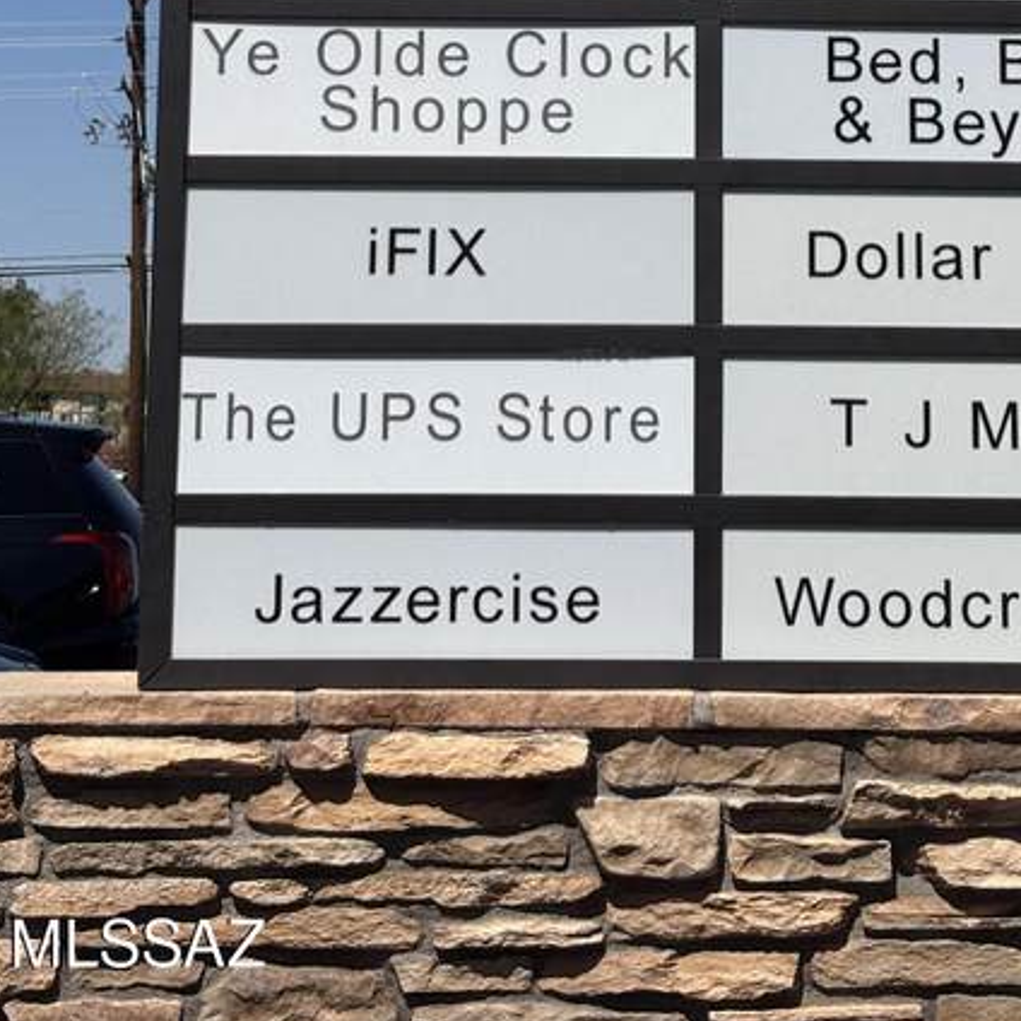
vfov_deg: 16.2
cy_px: -106
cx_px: 660
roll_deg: -0.6
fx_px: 3470
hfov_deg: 16.7
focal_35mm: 104
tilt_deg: +8.9
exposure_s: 1/6711
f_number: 1.6
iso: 40
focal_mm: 5.96
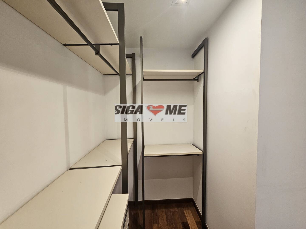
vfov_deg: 89.9
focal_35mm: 13
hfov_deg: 106.2
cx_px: 153
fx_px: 115
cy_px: 114
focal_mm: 2.2
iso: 160
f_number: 2.2
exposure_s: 1/60
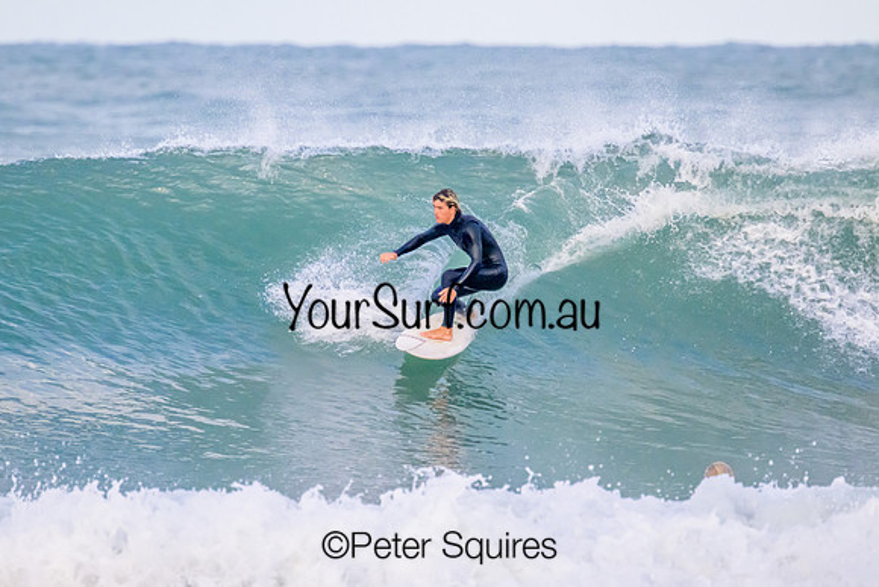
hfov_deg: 2.5
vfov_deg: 1.6
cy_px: 294
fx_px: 20400
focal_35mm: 835
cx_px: 440
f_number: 11
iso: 6400
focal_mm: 800
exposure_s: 1/2000
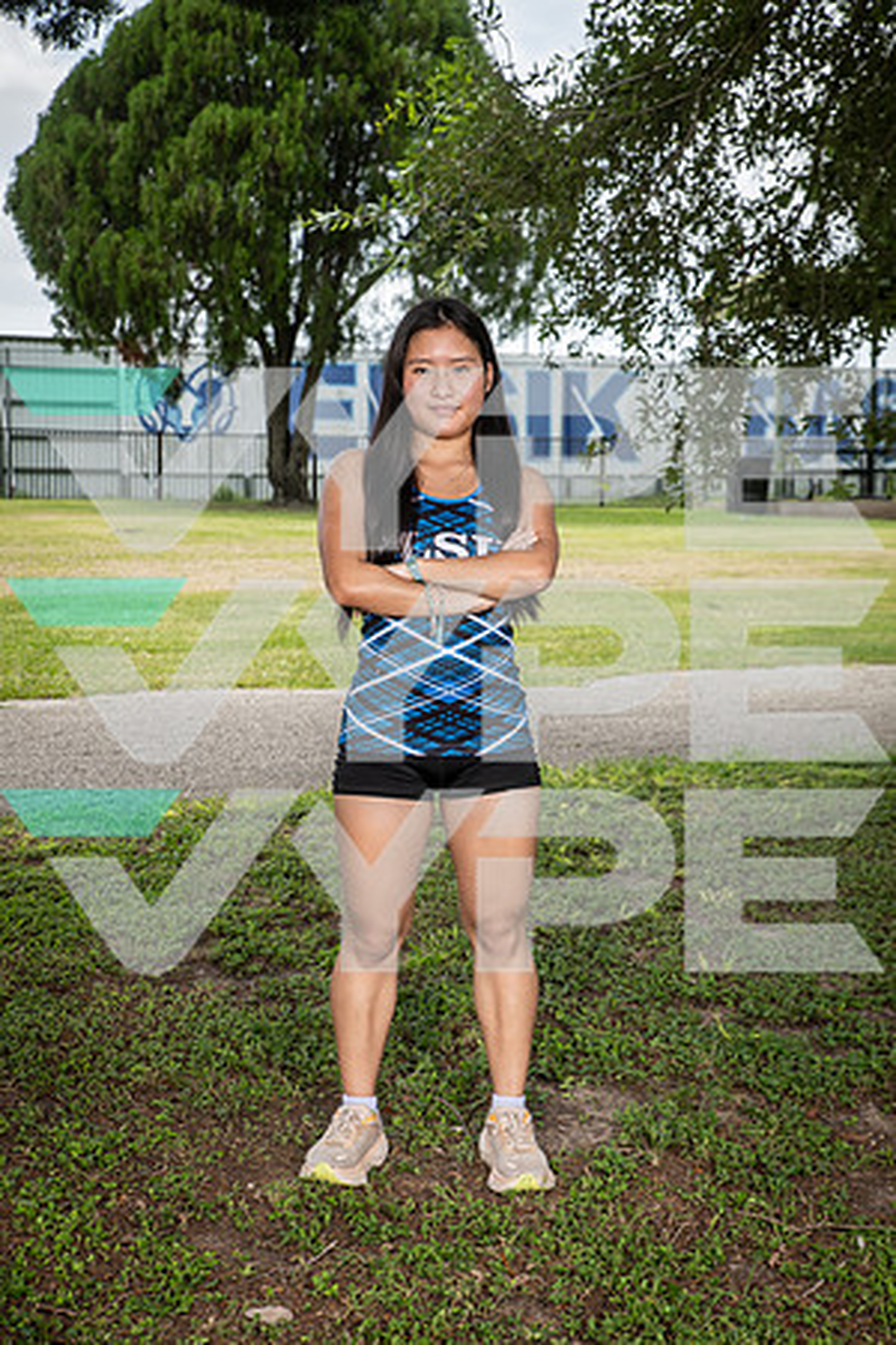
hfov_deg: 24.6
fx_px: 2053
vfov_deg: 36.2
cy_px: 672
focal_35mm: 55
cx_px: 448
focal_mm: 55
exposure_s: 1/400
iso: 250
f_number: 6.3
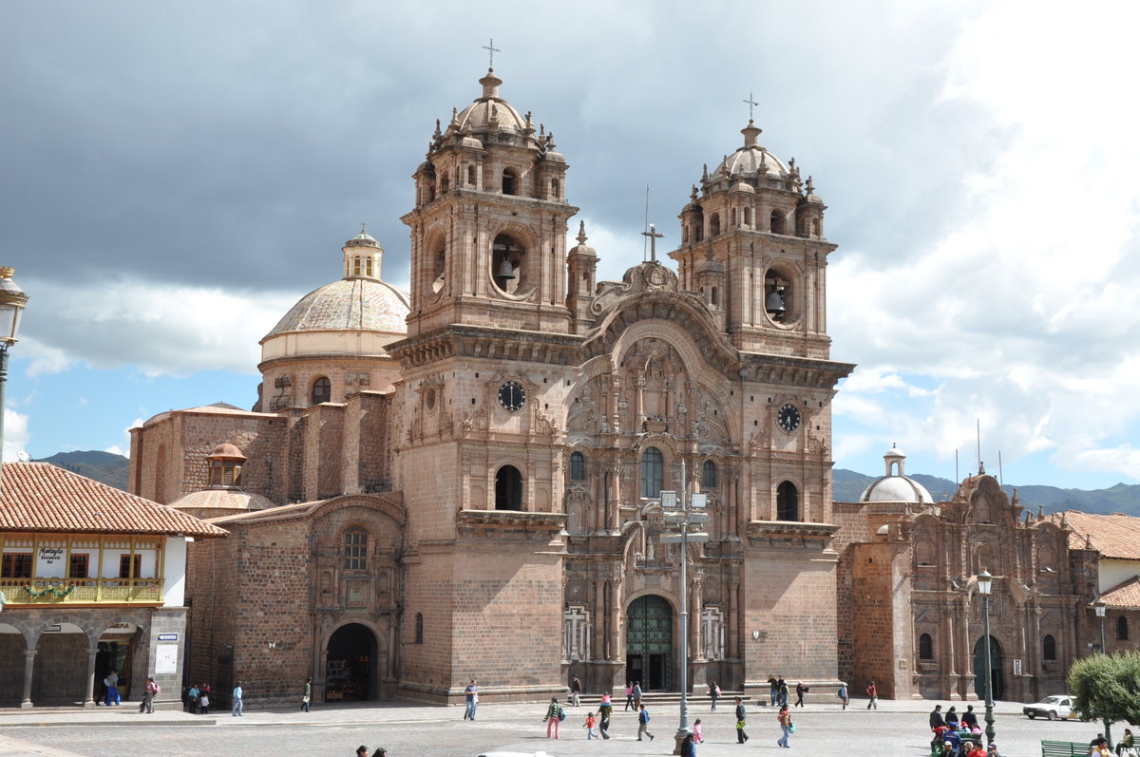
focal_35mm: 48
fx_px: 1518
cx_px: 570
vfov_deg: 28.0
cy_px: 378
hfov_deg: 41.2
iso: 200
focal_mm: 32
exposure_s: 1/160
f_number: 13
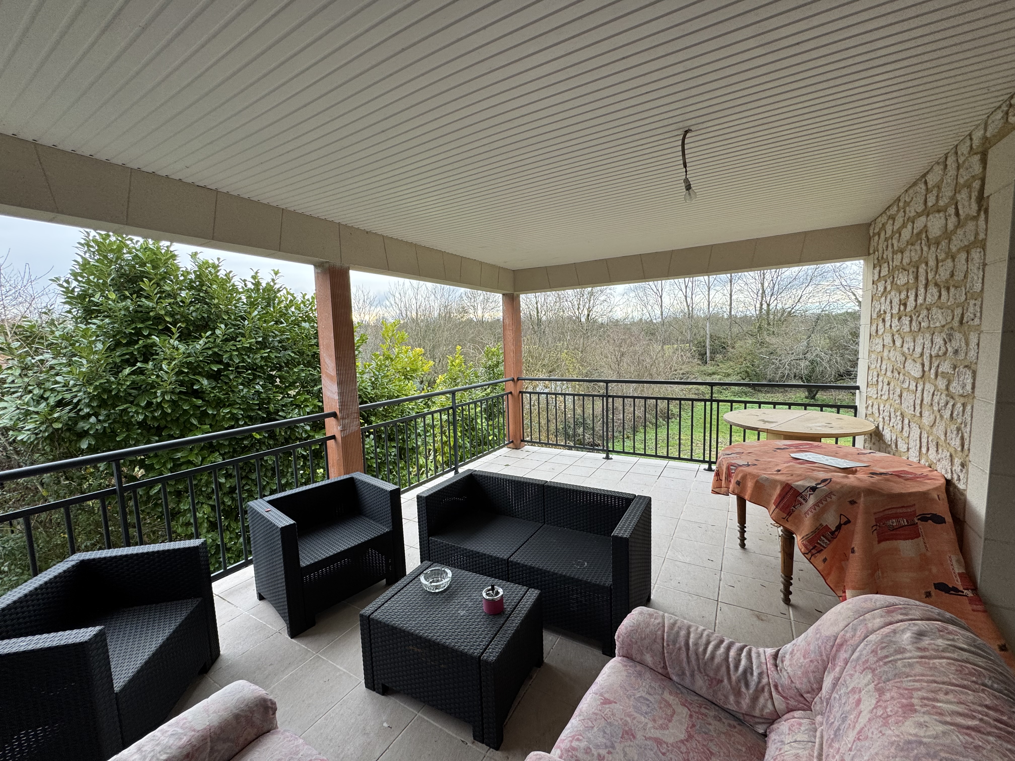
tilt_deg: -4.9
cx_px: 508
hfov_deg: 102.1
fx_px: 411
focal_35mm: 14
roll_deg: +2.0
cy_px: 380
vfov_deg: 85.7
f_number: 2.2
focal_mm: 2.22
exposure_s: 1/99
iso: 50
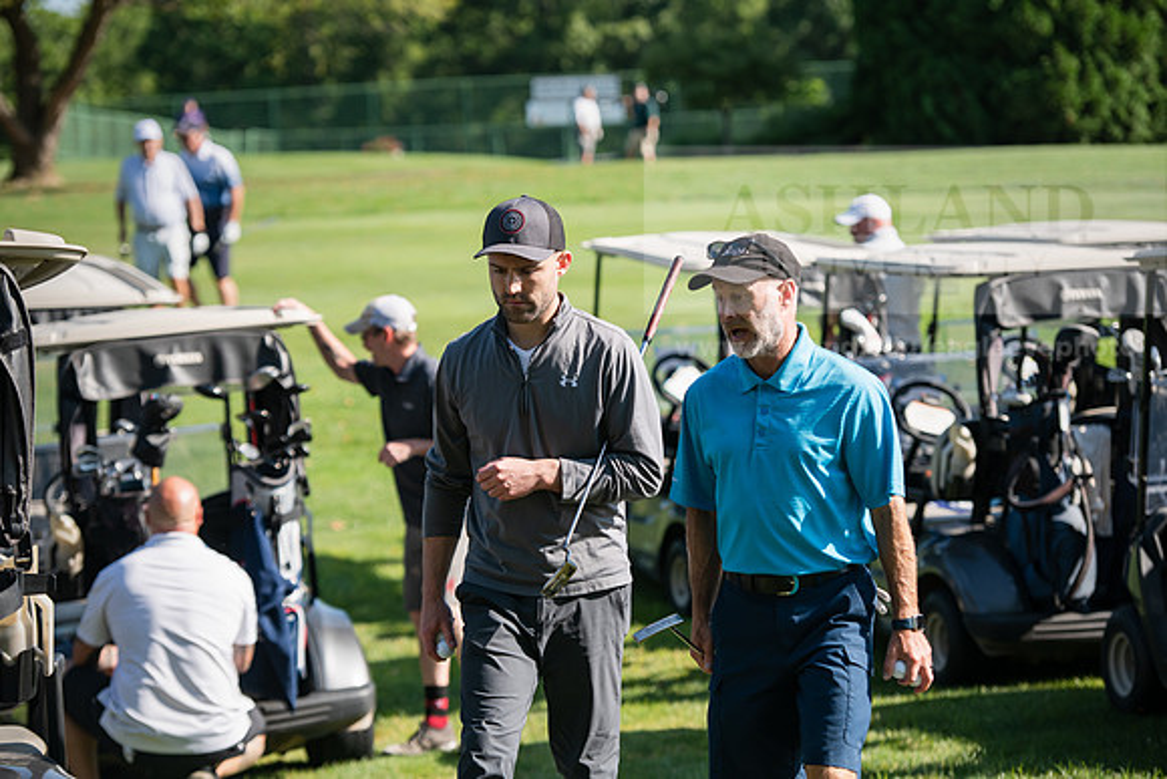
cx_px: 584
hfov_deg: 17.1
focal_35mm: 120
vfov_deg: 11.4
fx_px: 3891
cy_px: 390
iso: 100
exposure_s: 1/800
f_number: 3.5
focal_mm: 120
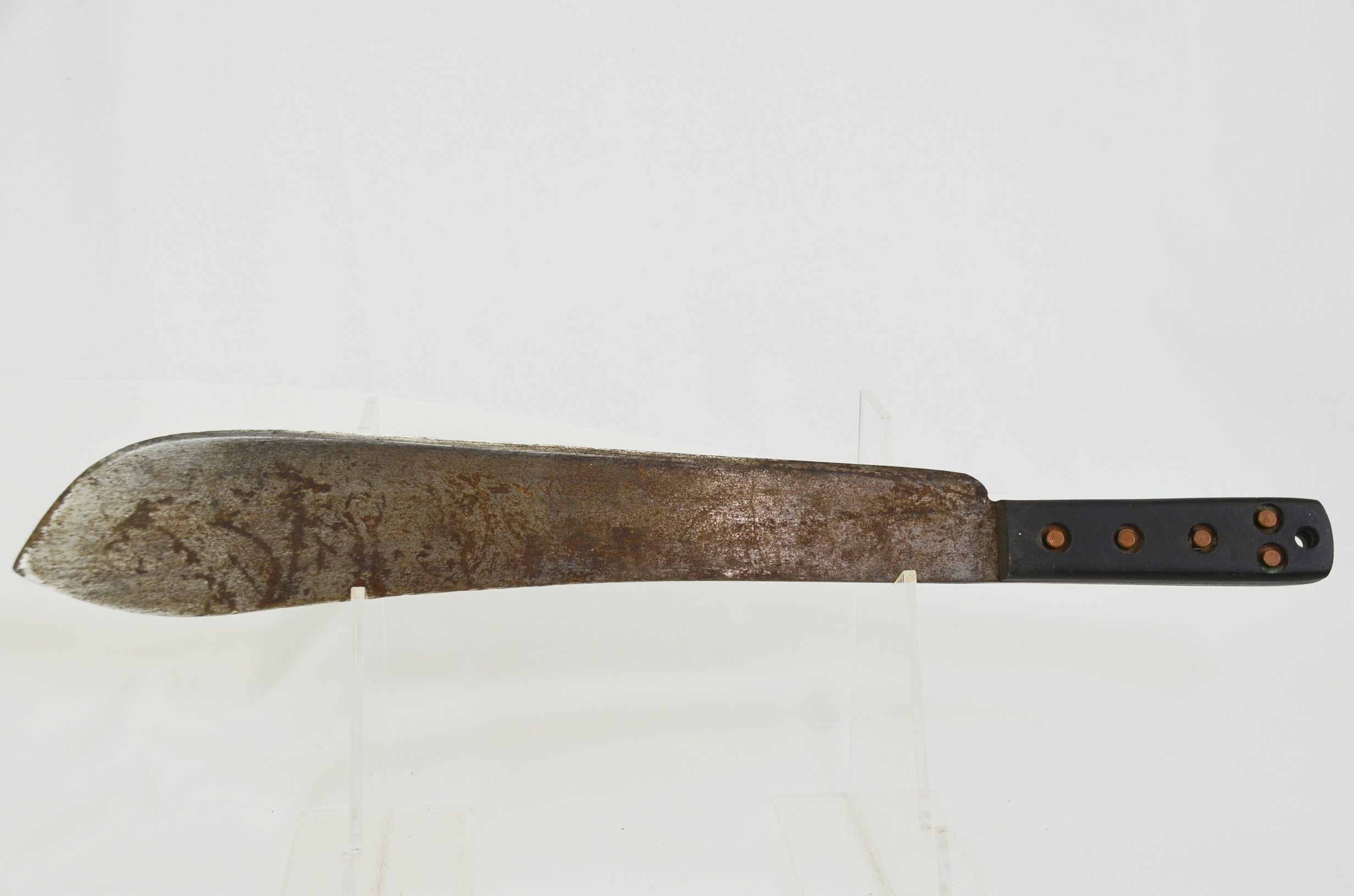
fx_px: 1802
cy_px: 448
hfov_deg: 41.2
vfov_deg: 28.0
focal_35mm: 48
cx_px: 677
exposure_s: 1/125
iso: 220
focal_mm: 32
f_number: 5.6
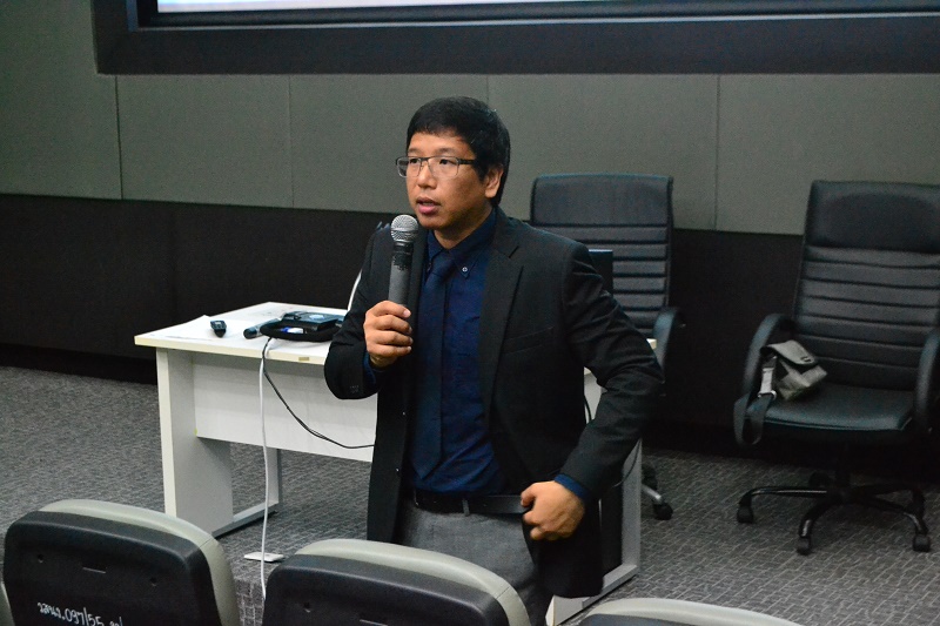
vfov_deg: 22.6
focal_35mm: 60
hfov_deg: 33.4
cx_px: 470
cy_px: 313
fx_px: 1566
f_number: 5.3
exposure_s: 1/25
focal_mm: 40
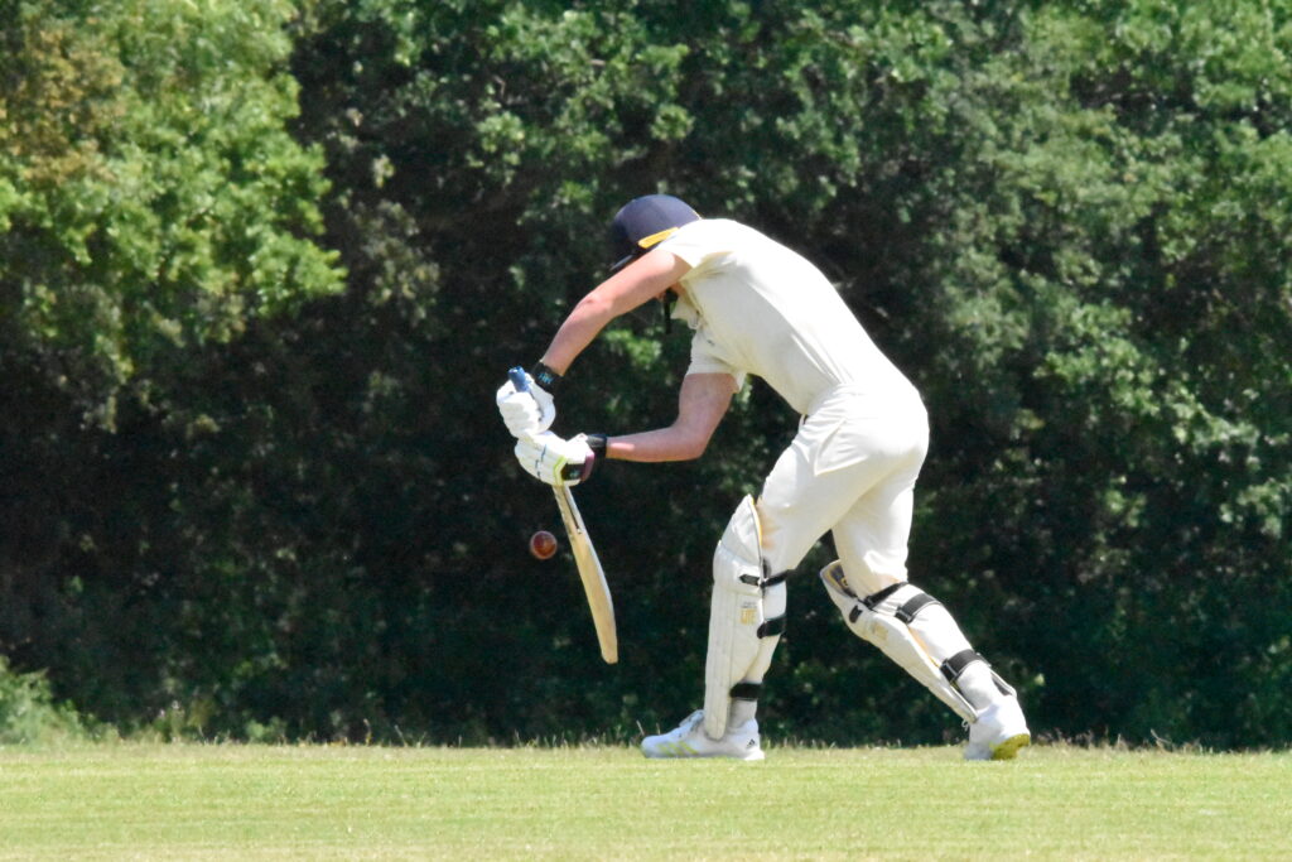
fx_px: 23688
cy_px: 431
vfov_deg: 2.1
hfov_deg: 3.1
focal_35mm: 660
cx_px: 646
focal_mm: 440
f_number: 25
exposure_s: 1/4000
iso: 25600
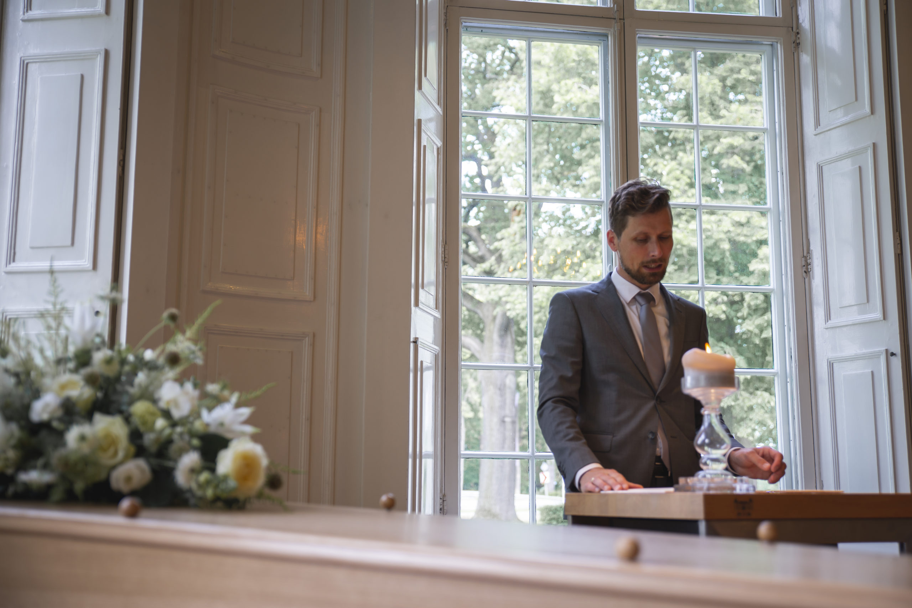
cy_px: 304
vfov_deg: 31.9
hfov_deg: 46.4
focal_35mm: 42
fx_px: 1064
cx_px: 456
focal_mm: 42
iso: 160
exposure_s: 1/100
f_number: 2.8
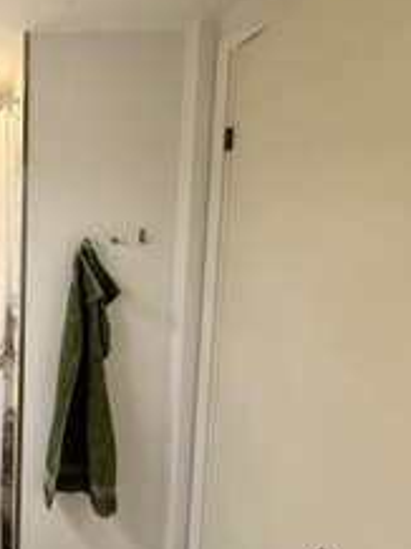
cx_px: -34
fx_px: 381
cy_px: 232
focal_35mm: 24
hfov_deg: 44.3
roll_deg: +0.8
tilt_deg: -2.9
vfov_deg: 71.2
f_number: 2.2
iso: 200
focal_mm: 2.22
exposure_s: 1/100
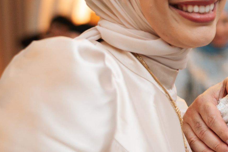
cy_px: 47
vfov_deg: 10.4
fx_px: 836
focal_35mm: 132
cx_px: 312
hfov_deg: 14.7
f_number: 2.1
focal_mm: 43
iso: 800
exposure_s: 1/160
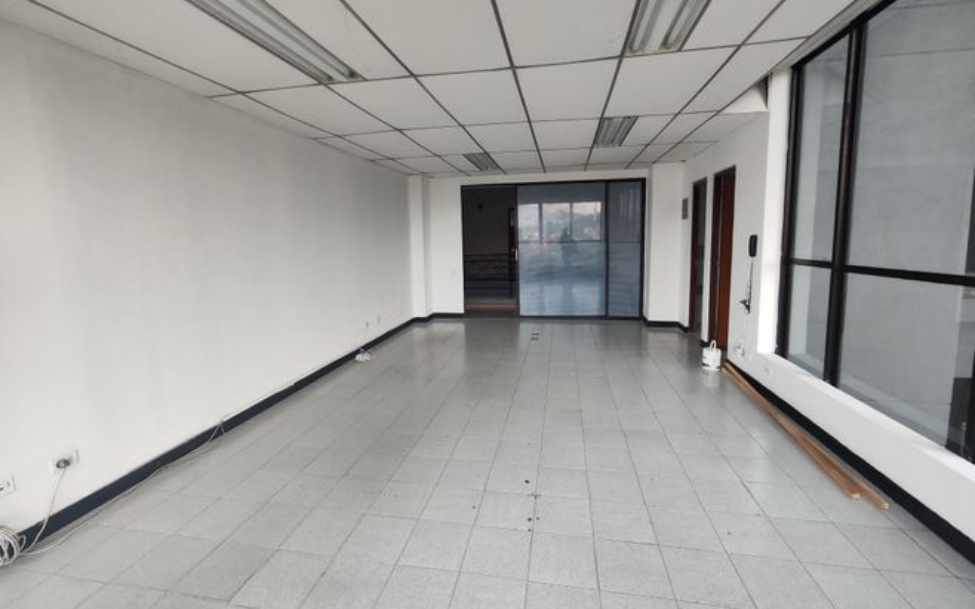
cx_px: 490
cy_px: 282
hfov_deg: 101.5
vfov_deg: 74.7
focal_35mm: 15
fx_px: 399
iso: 418
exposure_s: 1/120
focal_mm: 2.16
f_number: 2.2
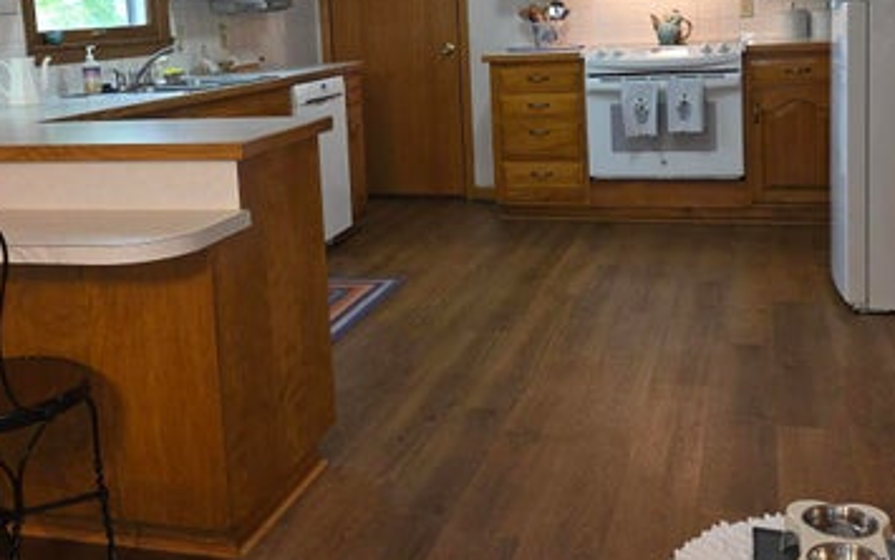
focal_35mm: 44
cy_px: 103
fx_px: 1073
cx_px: 408
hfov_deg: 45.2
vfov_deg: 28.5
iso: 100
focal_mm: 6.3
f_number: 1.7
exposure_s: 1/24
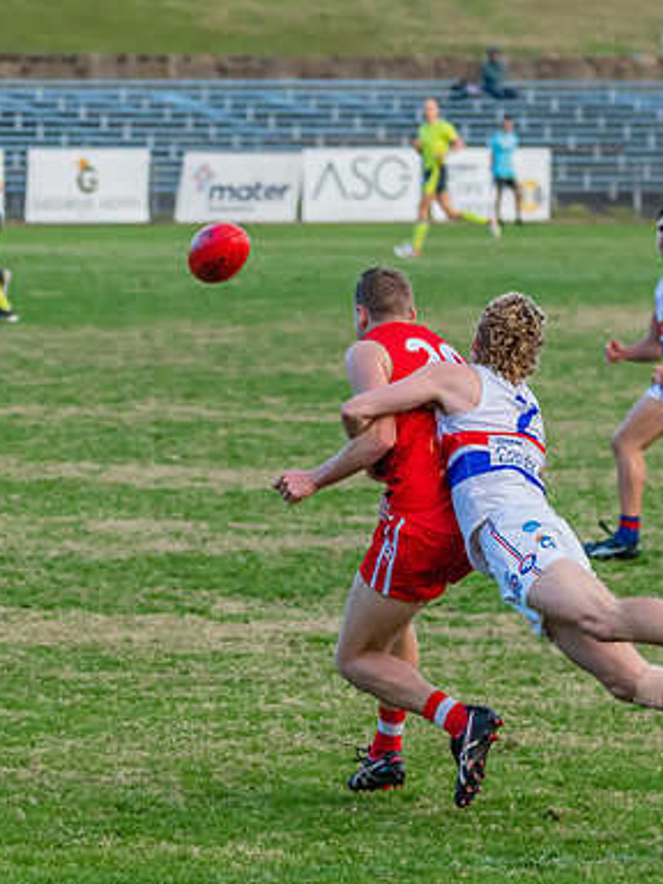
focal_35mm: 289
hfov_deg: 5.1
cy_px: 433
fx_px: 7380
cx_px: 313
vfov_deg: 6.9
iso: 1800
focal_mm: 150
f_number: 5
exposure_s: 1/1600
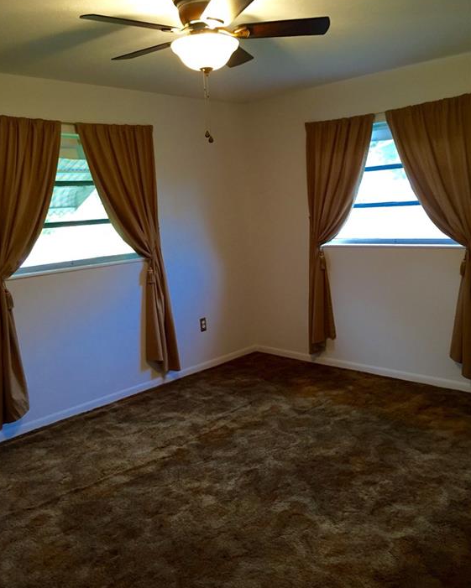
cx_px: 231
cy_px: 286
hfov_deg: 47.1
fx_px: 540
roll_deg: +4.0
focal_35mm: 31
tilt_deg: -8.7
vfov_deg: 57.2
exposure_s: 1/30
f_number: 2.2
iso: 125
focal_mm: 4.15
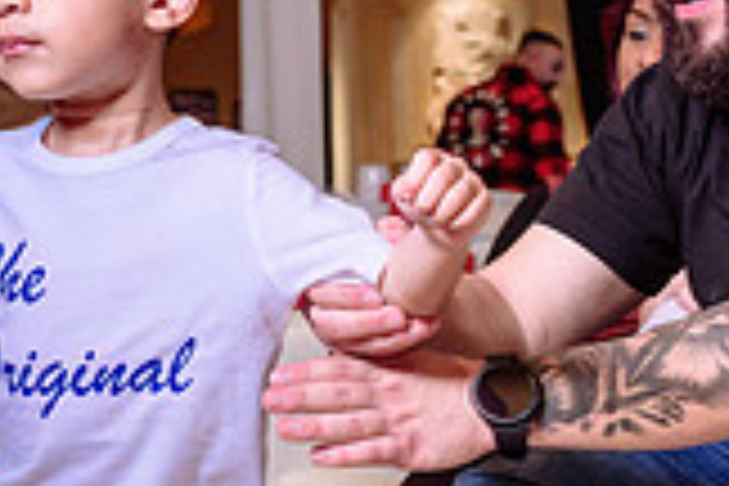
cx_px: 714
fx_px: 2248
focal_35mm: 111
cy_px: 471
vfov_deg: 12.2
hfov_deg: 18.0
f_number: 4
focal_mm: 29.5
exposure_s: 1/60
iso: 500
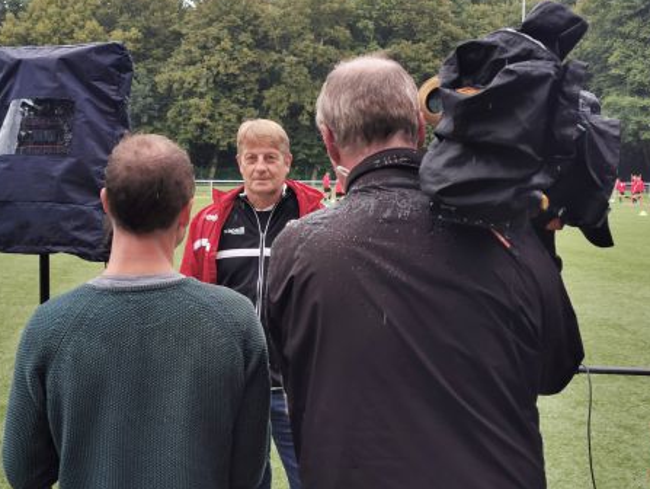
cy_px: 253
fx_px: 1071
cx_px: 308
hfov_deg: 33.7
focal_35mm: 57
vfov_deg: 25.7
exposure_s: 1/605
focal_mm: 5.56
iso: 50
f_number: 1.6
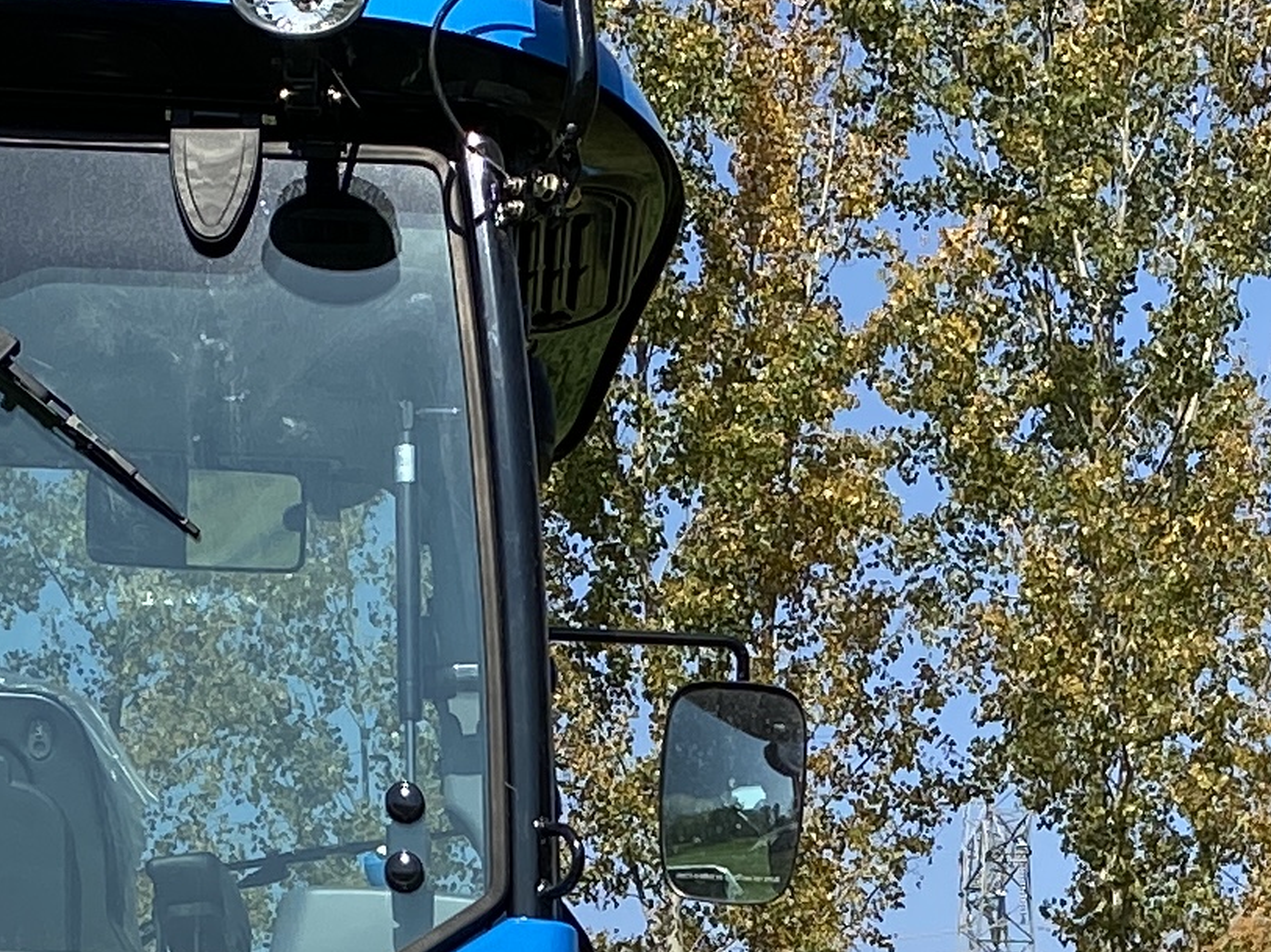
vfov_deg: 10.6
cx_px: 1007
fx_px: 4734
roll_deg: -0.3
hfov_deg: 15.2
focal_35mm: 129
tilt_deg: -1.5
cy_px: 1871
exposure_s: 1/2268
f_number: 1.8
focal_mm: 4.25
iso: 32
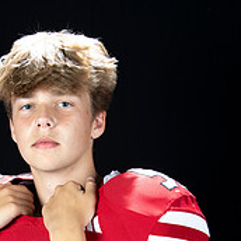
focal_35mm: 138
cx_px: 59
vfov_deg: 12.4
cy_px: 269
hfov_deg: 12.6
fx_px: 1087
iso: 320
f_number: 9
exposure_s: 1/160
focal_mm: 62
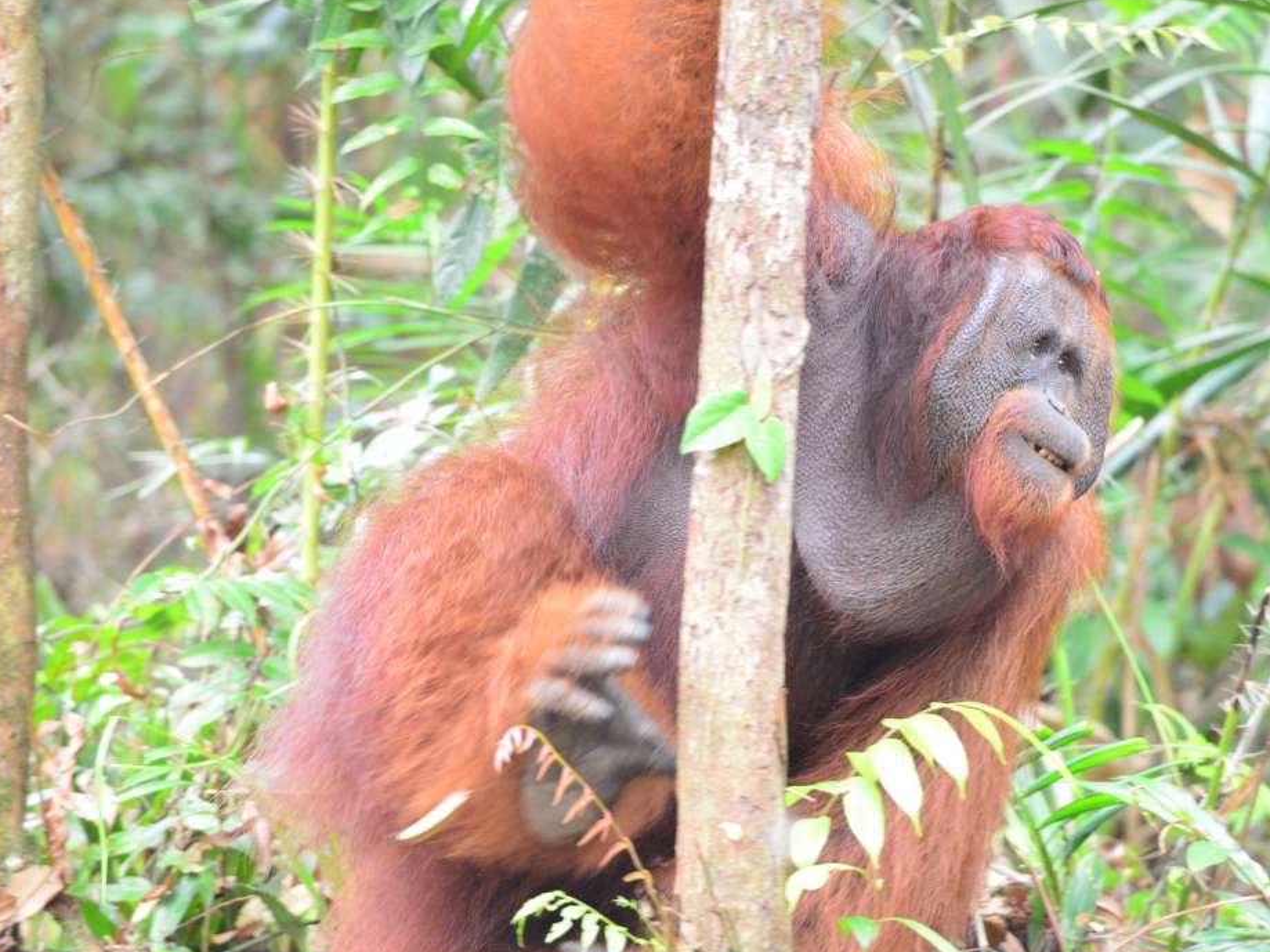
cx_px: 818
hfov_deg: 8.1
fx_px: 8987
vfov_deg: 6.1
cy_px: 546
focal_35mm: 245
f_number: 2.8
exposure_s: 1/200
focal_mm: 195
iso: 6400
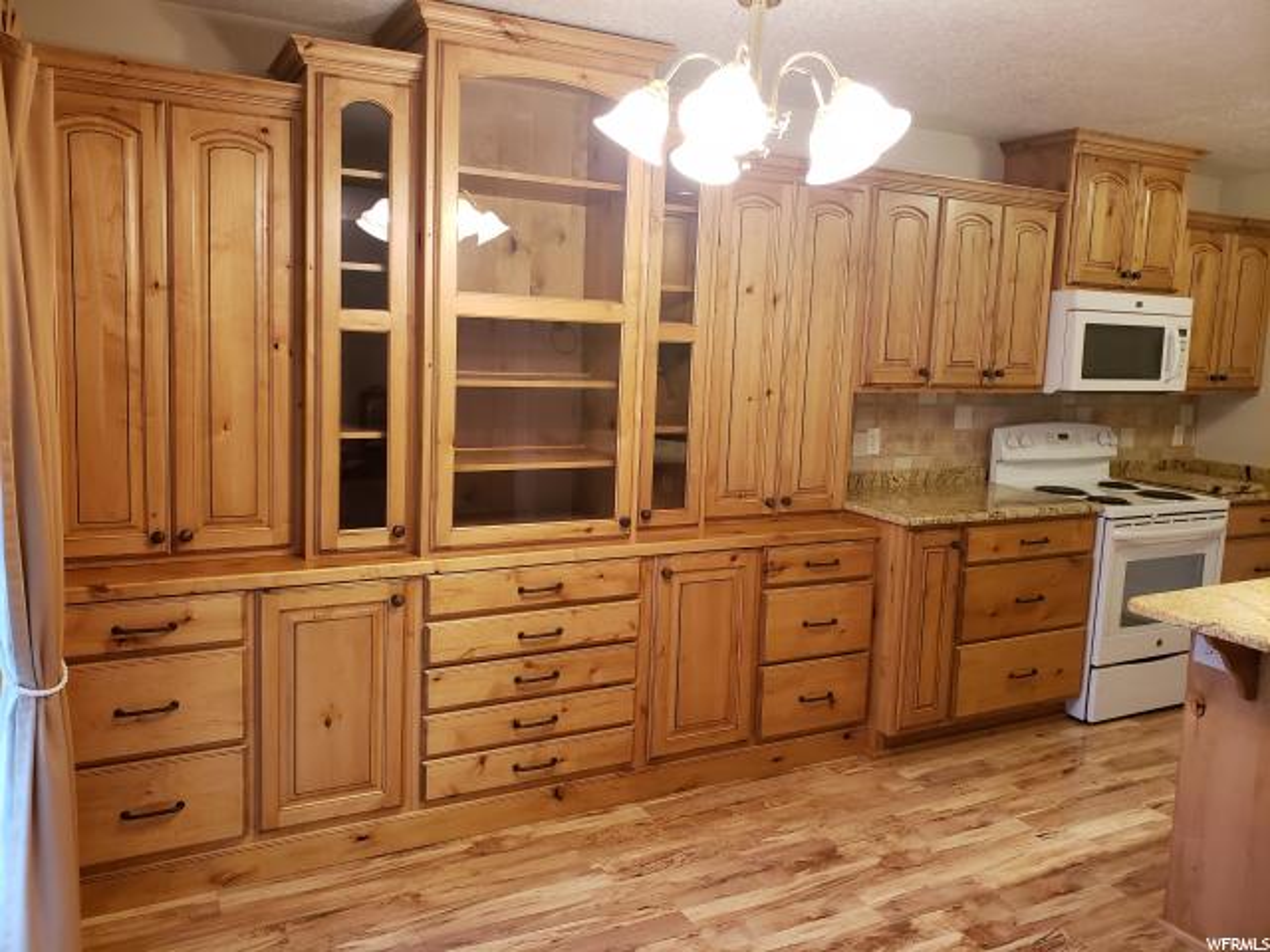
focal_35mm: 26
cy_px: 476
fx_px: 954
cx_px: 635
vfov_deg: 53.1
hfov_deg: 67.3
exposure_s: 1/40
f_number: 2.4
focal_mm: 4.3
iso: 320
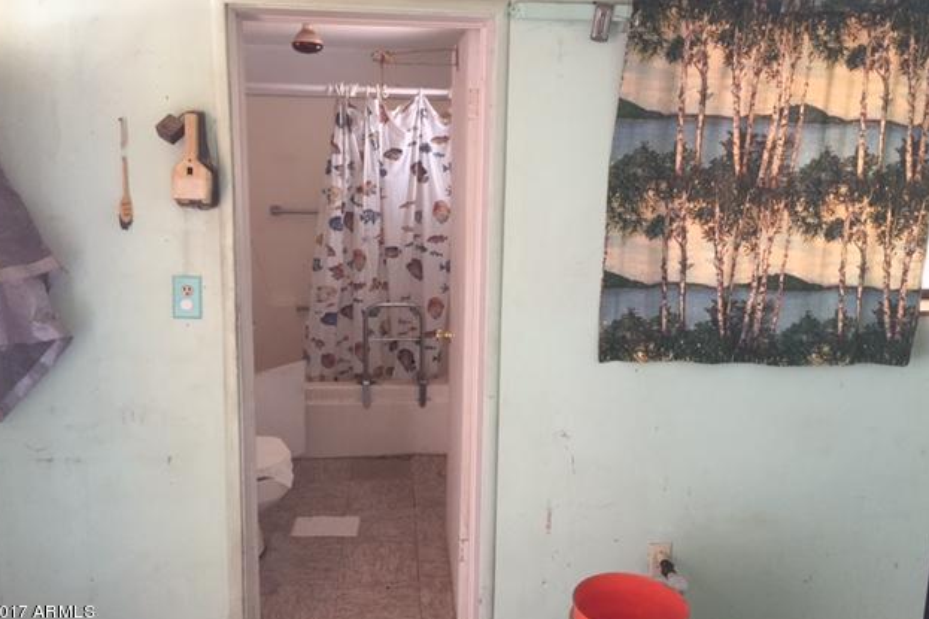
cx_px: 456
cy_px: 283
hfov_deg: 60.3
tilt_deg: -11.1
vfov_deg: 42.3
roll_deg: -1.6
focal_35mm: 31
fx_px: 800
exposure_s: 1/30
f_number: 2.2
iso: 125
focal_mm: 4.15
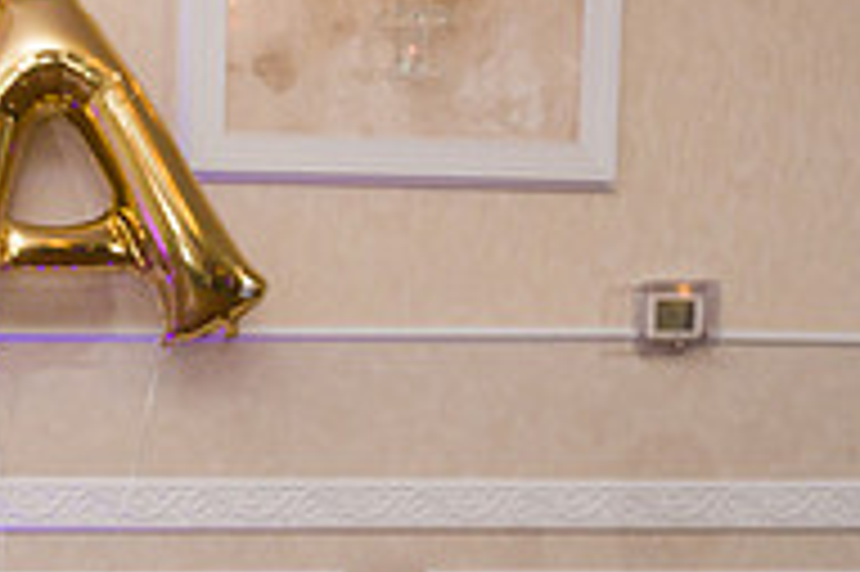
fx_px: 1742
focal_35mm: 73
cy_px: 667
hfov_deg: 24.8
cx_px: -194
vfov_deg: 17.8
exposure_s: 1/200
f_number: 5
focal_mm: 24
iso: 1250
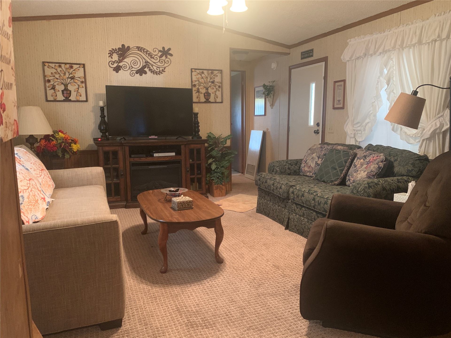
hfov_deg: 67.3
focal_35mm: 26
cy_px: 169
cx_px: 226
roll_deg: -0.9
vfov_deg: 53.1
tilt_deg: -8.7
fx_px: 339
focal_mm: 4.25
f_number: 1.8
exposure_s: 1/30
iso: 400
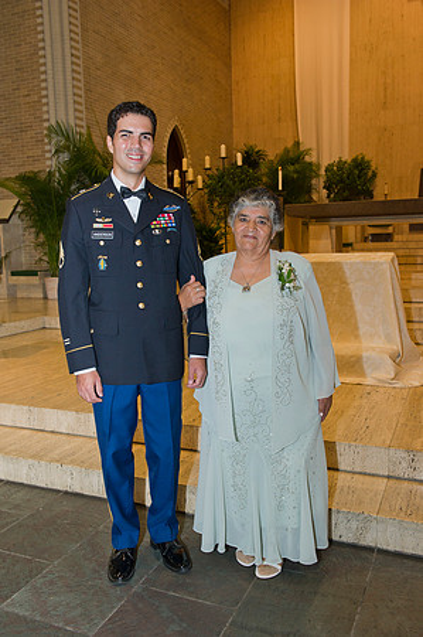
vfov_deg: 58.8
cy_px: 318
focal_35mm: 32
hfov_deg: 41.0
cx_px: 212
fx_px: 565
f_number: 5.6
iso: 800
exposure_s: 1/100
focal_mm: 32
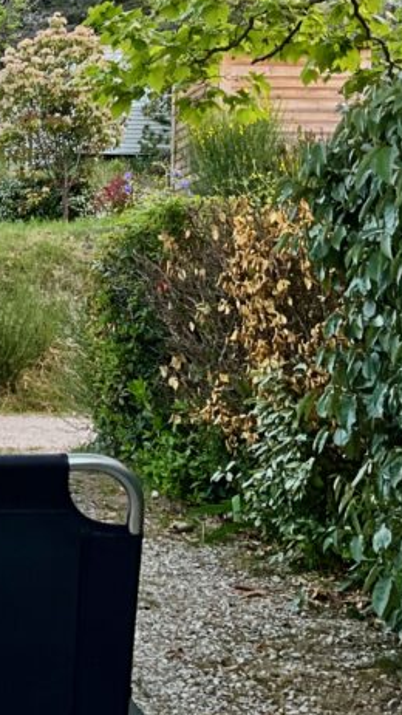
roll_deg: -1.9
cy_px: 297
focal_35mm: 70
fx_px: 1326
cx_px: -221
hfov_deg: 15.7
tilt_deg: +2.1
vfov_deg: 30.1
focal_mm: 3
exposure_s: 1/151
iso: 20
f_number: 1.8
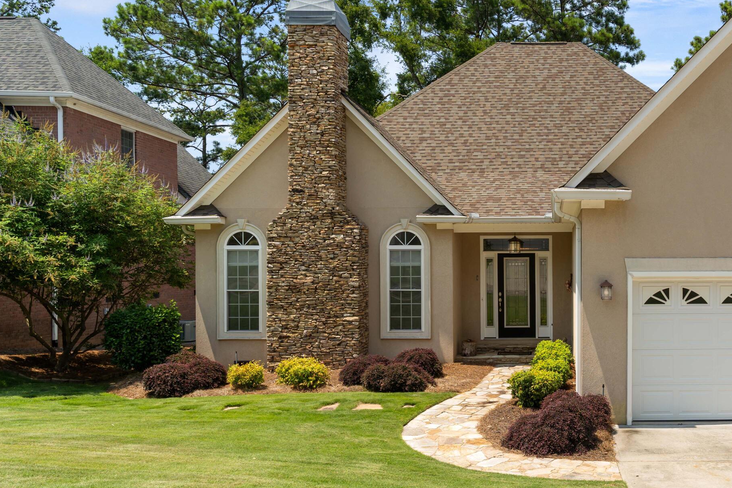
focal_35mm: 33
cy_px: 272
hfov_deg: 53.6
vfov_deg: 39.9
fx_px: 671
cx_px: 581
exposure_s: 1/40
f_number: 8
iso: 50
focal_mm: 20
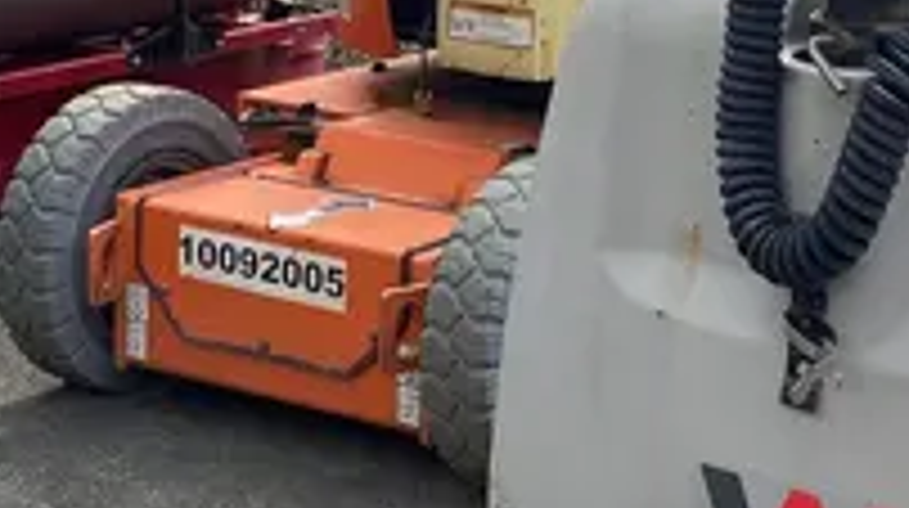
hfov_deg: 20.6
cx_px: 680
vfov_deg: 11.6
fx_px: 2479
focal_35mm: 103
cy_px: 43
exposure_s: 1/1330
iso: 32
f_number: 1.8
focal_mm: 4.25
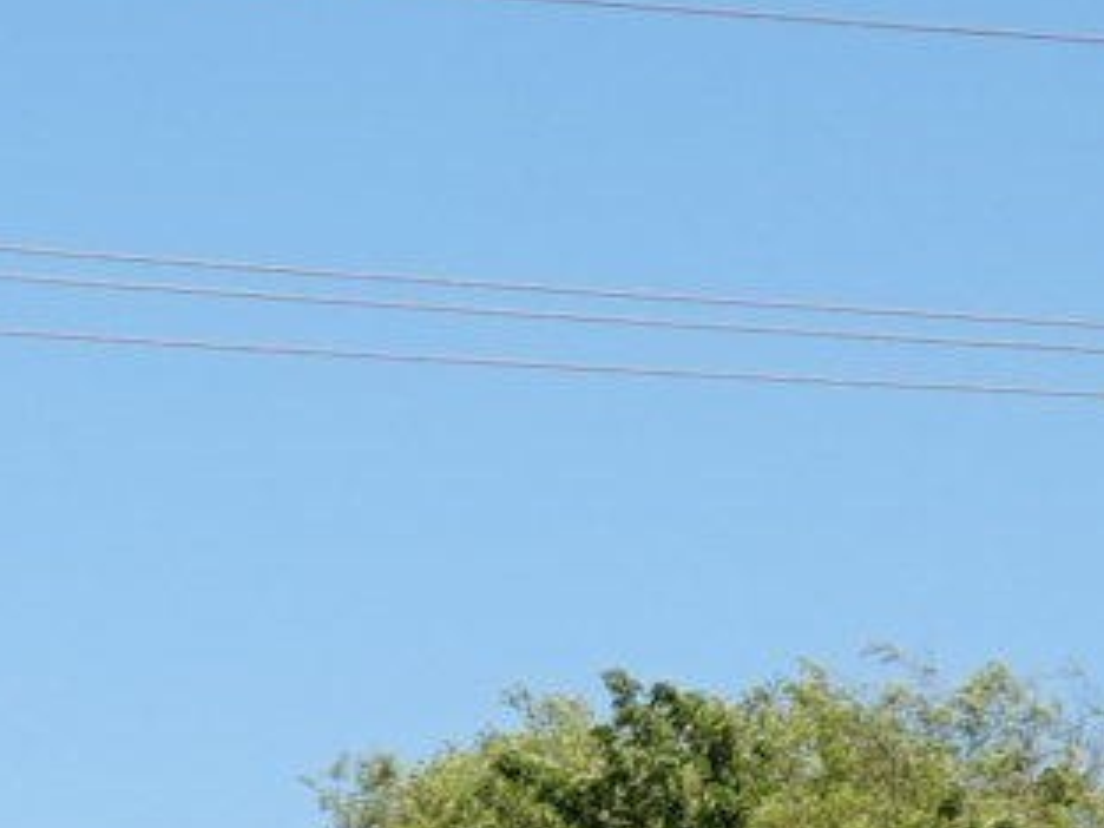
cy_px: 1799
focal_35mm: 347
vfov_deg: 4.2
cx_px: -1904
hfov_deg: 5.4
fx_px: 11067
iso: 100
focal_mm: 16.31
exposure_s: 1/800
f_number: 4
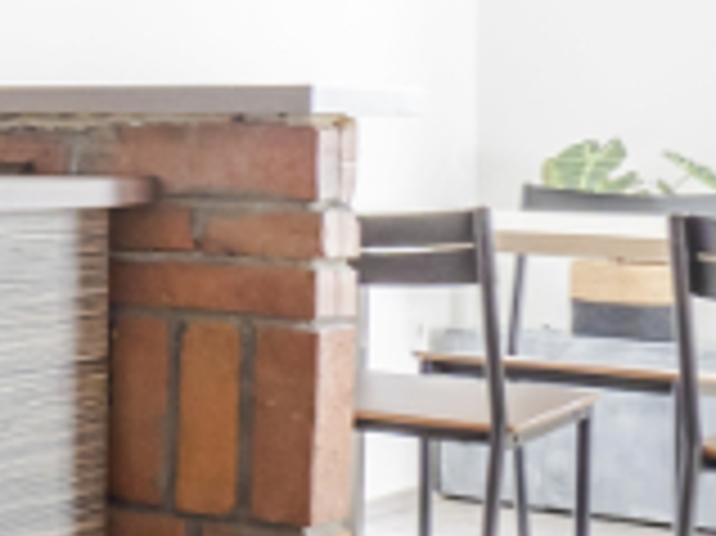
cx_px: -1369
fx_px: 1819
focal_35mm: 88
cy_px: 99
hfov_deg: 11.9
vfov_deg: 16.6
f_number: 4
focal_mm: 7
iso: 400
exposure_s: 1/8
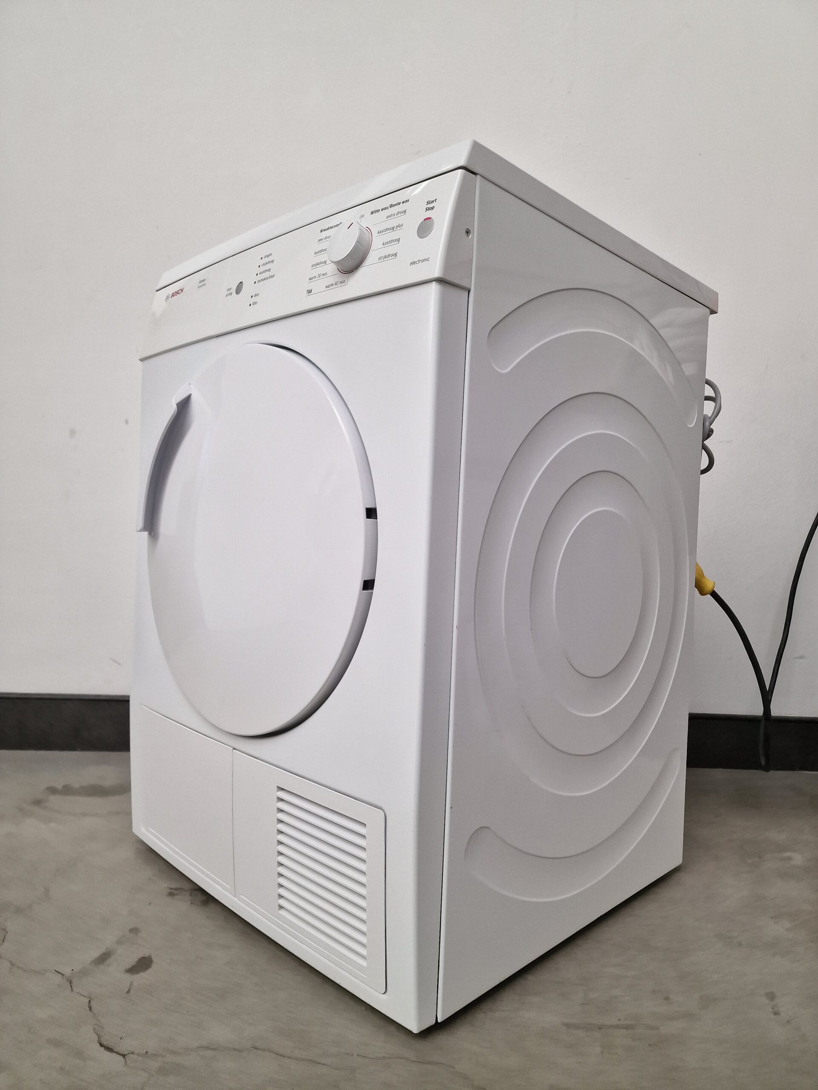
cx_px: 409
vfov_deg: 73.9
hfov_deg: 58.9
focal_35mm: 23
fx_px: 725
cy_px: 545
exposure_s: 1/180
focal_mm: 6.4
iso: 100
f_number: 1.8
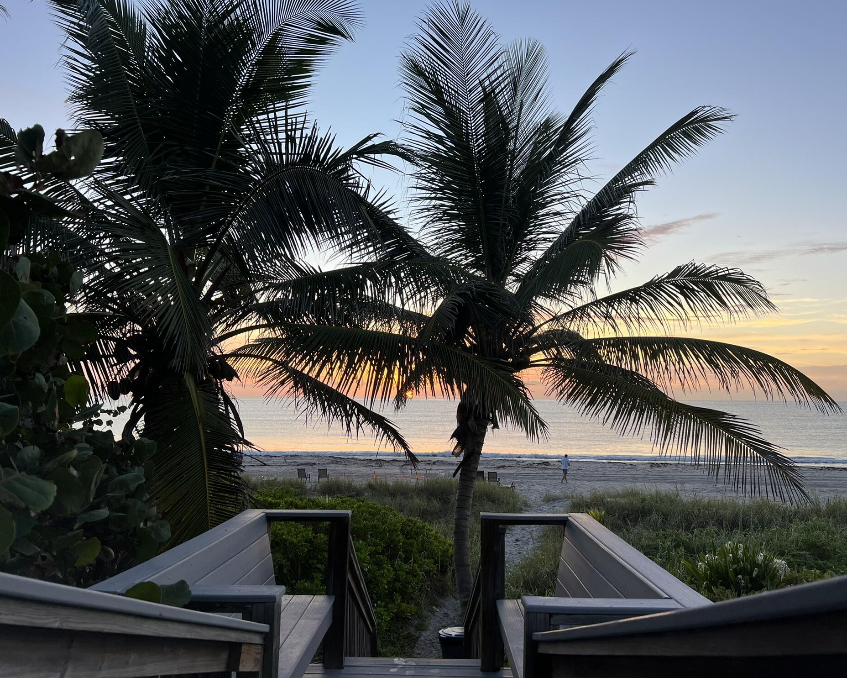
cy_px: 337
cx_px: 429
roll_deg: -0.1
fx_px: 702
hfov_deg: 62.2
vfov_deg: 51.5
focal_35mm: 28
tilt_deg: +4.6
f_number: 1.5
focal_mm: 5.7
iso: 50
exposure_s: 1/364
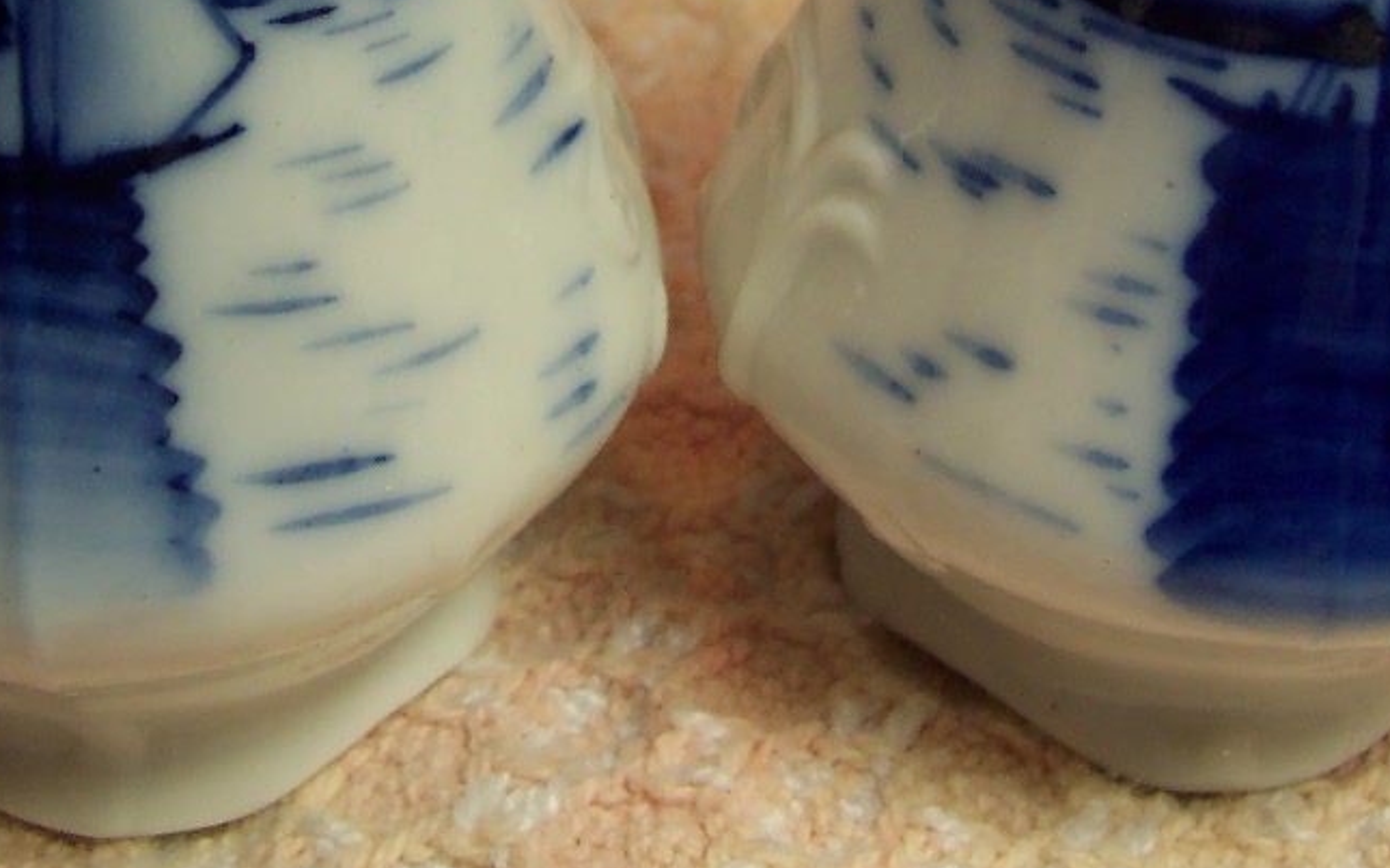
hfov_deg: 28.2
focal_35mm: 73
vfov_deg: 17.2
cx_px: 679
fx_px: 2765
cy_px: -93
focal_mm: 5.6
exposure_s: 1/60
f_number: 2.8
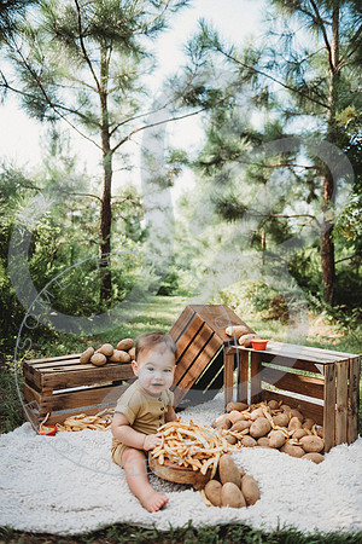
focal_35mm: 29
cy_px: 272
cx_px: 181
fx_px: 437
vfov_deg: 63.7
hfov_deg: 45.0
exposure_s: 1/320
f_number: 2.8
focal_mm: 29
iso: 100
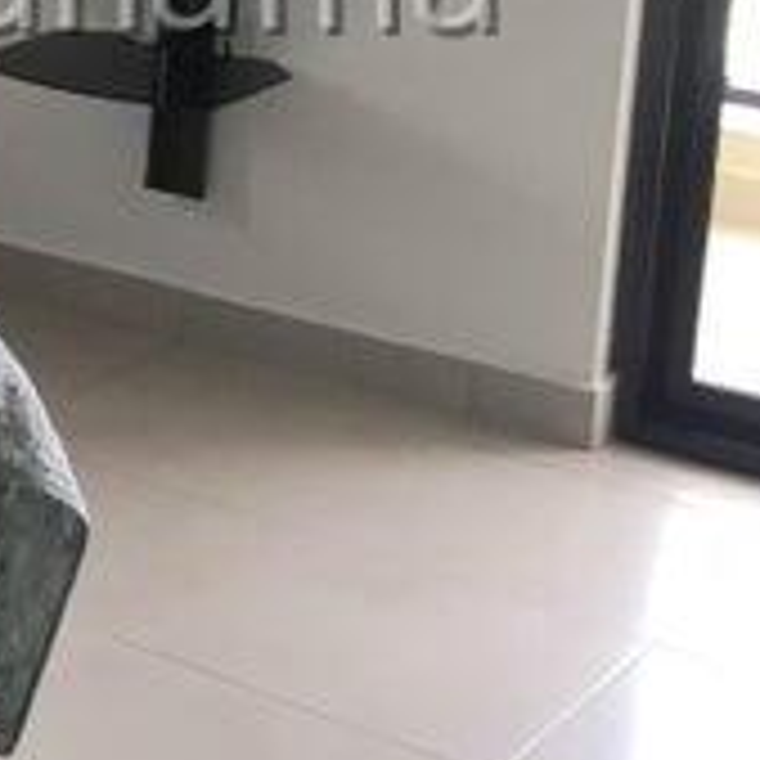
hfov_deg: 15.3
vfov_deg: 17.4
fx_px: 2409
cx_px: -643
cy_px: -31
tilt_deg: -11.5
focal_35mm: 97
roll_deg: +2.6
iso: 40
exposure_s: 1/30
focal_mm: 4.15
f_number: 2.2
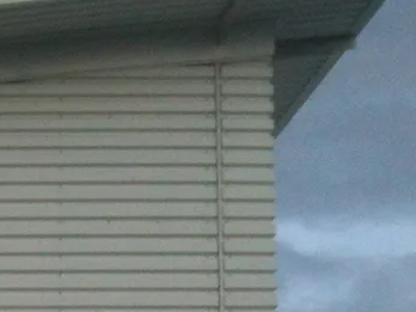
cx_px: -520
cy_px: 680
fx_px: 1935
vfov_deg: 8.6
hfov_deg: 10.8
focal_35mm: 161
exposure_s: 1/154
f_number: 2.8
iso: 64
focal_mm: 3.85
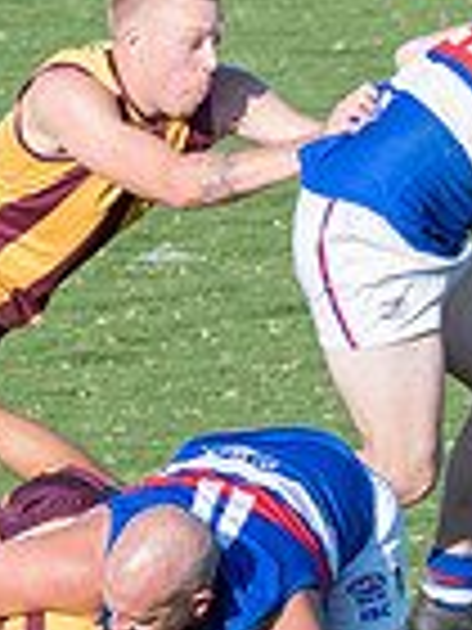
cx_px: 310
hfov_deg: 1.0
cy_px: 358
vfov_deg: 1.3
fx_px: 28289
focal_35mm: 1556
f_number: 7.1
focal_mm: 260
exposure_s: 1/1600
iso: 800
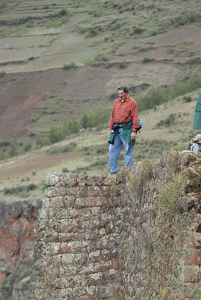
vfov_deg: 12.4
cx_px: 100
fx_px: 1378
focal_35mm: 165
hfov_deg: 8.3
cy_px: 150
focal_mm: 110
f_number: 2.8
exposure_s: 1/1600
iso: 400
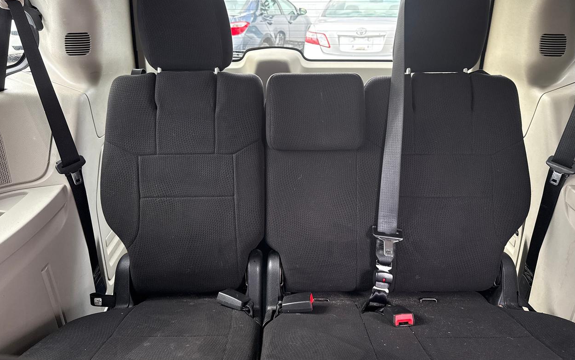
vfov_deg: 47.4
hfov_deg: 70.4
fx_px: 408
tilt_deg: -20.7
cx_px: 287
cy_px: 145
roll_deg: -0.6
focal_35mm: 26
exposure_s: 1/60
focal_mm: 6.76
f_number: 1.78
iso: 250
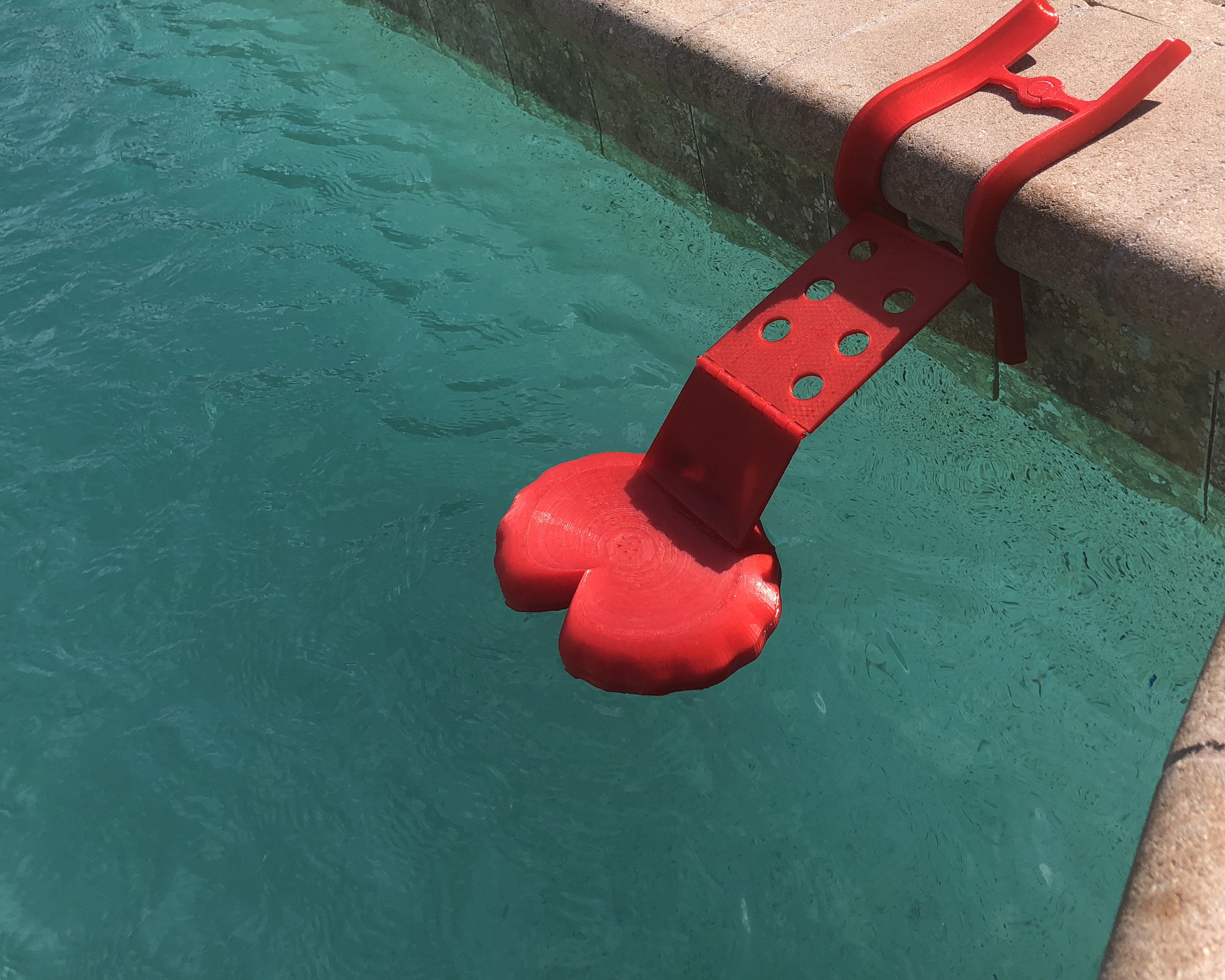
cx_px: 752
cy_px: 378
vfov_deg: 40.9
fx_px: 1305
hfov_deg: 49.9
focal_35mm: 36
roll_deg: +7.3
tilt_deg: -36.2
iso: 20
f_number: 1.8
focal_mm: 3.99
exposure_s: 1/1715
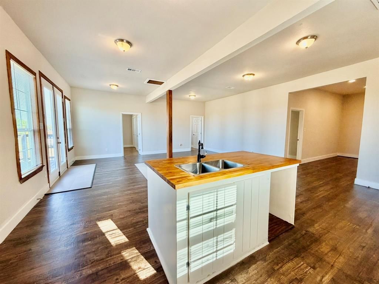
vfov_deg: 85.7
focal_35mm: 14
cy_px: 142
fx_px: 153
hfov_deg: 102.1
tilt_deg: -5.8
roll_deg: +0.1
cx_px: 190
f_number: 2.2
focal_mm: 2.22
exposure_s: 1/120
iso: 160
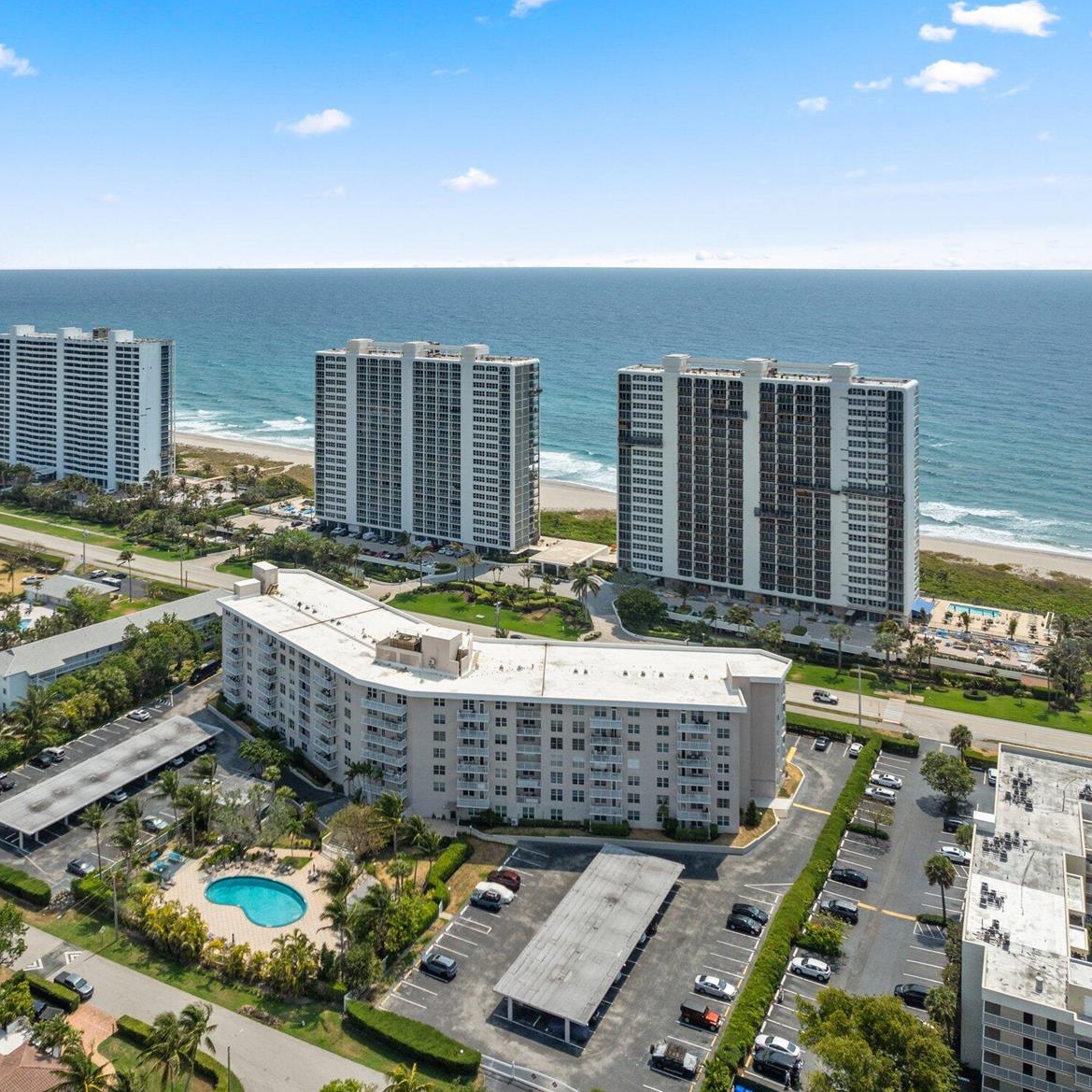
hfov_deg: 55.3
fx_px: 1035
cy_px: 536
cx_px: 449
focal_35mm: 29
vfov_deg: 55.6
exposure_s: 1/5000
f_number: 2.8
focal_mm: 12.29
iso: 100
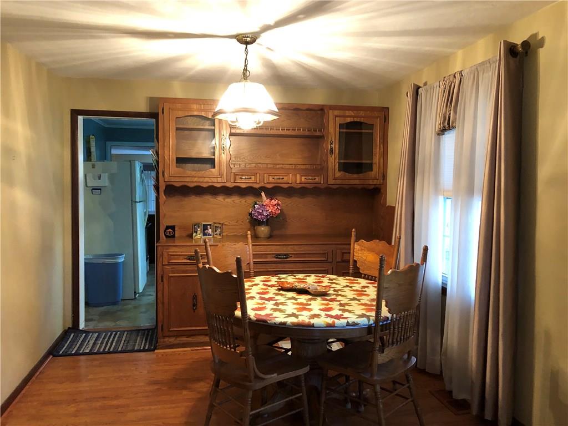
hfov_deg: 63.4
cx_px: 284
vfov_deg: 49.7
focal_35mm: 28
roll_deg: -0.5
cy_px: 213
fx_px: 459
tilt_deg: -4.0
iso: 100
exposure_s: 1/15
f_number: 1.8
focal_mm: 3.99
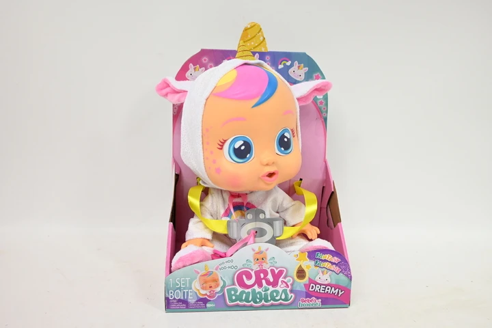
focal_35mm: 32
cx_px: 246
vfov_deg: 41.7
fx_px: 430
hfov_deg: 59.5
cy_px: 164
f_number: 4
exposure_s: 1/250
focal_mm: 21
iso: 400
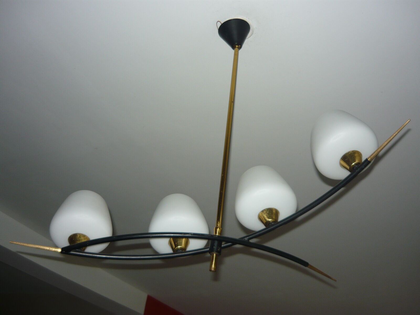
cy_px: 158
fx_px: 400
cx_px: 210
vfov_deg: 42.9
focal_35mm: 33
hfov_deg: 55.4
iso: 100
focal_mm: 5.5
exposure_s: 1/30
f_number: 2.8
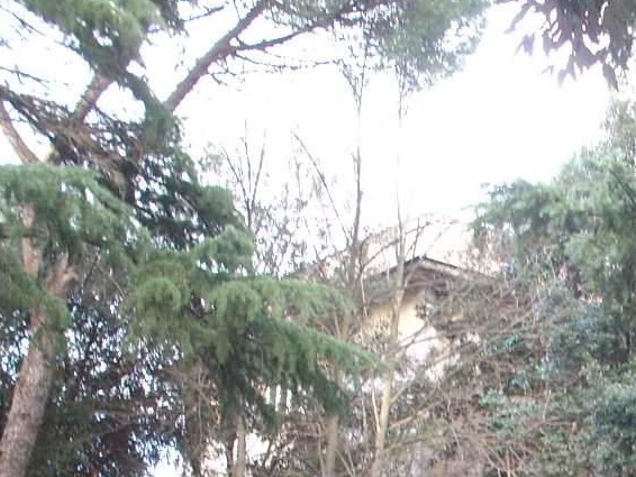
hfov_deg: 20.6
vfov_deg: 15.6
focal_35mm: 92
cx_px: 640
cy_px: 550
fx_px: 1691
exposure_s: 1/30
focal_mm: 6.2
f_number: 2.8
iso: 200
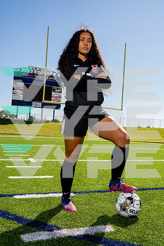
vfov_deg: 54.4
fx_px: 239
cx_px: 82
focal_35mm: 35
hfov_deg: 37.9
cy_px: 123
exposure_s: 1/250
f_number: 6.3
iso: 80
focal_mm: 35
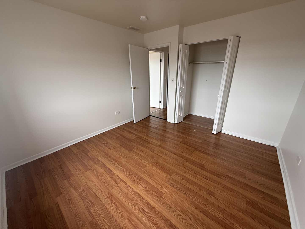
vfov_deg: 85.7
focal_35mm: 14
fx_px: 123
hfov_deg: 102.1
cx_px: 152
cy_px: 114
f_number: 2.2
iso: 100
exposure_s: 1/99
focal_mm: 2.22
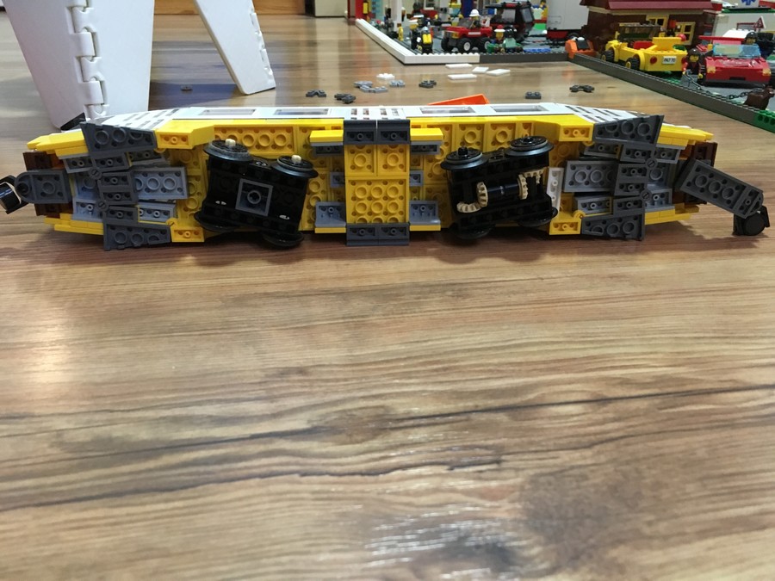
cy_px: 290
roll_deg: -0.5
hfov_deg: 61.7
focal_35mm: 29
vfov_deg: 48.2
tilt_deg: -27.3
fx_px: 649
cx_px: 388
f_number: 2.2
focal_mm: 4.15
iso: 200
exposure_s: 1/17
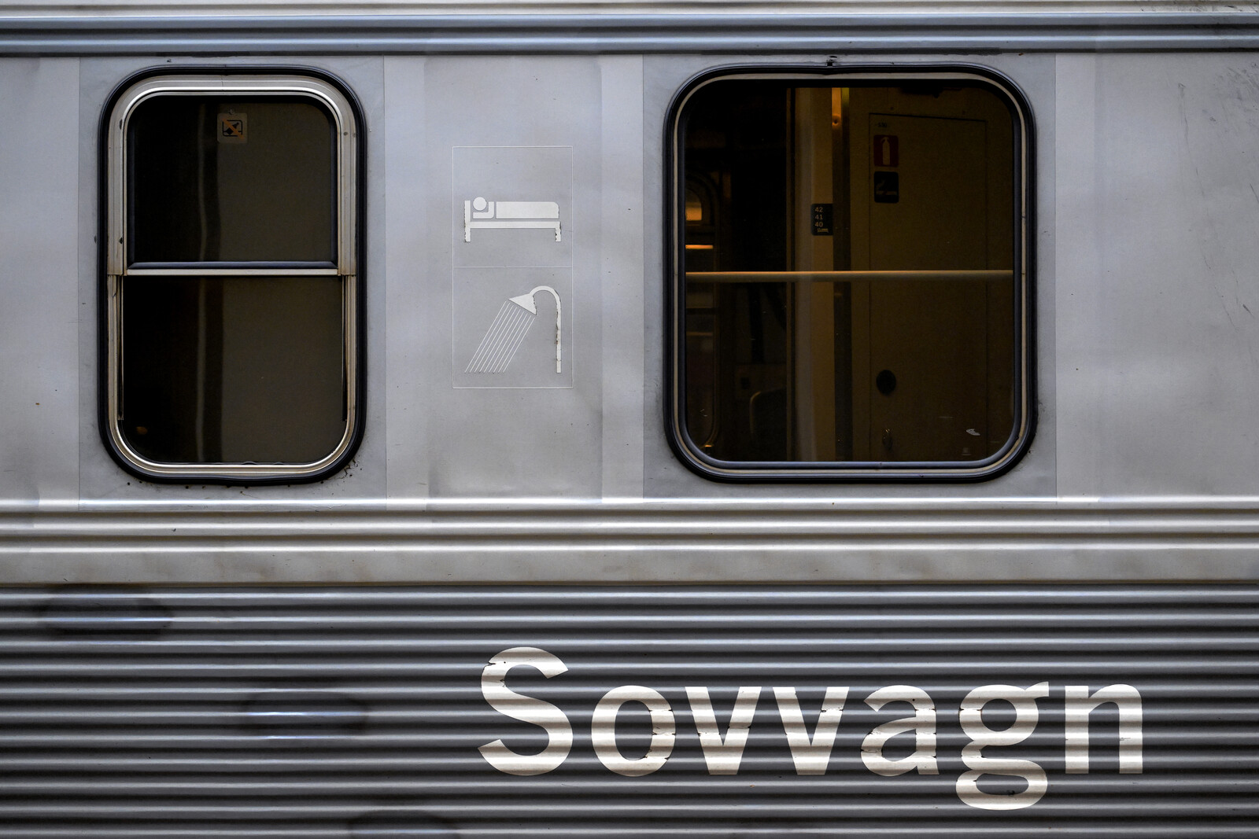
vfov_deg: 13.7
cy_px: 420
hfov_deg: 20.4
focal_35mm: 100
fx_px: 3497
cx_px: 630
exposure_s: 1/1000
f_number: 4.5
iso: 7200
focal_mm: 100
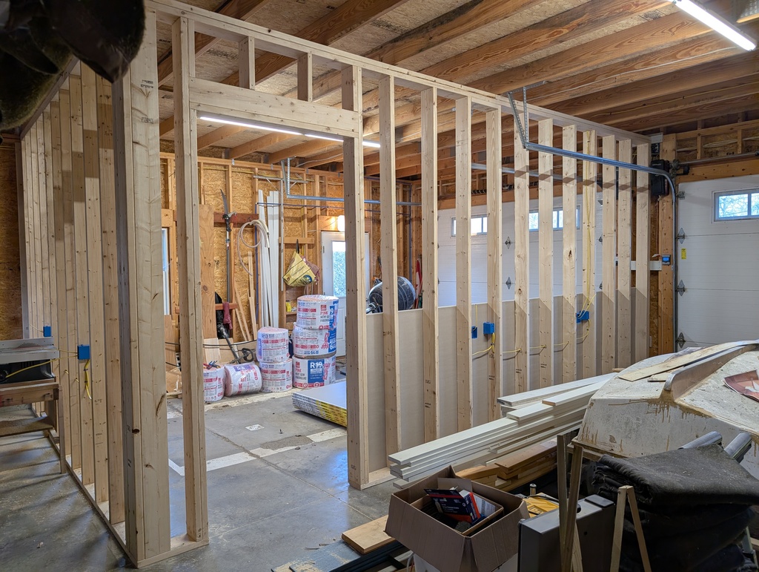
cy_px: 286
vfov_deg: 56.9
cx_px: 380
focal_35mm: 24
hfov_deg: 71.5
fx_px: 527
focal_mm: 6.9
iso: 30
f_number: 1.68
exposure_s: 1/30
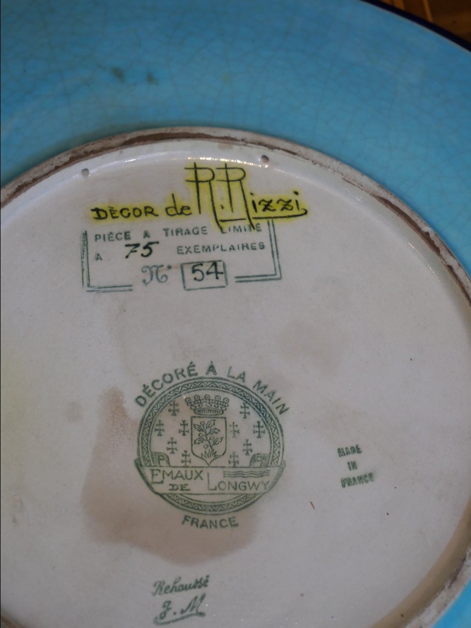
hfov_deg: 19.4
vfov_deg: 25.7
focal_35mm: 76
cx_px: 236
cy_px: 314
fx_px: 1379
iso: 1250
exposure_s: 1/100
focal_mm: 38
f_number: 5.4
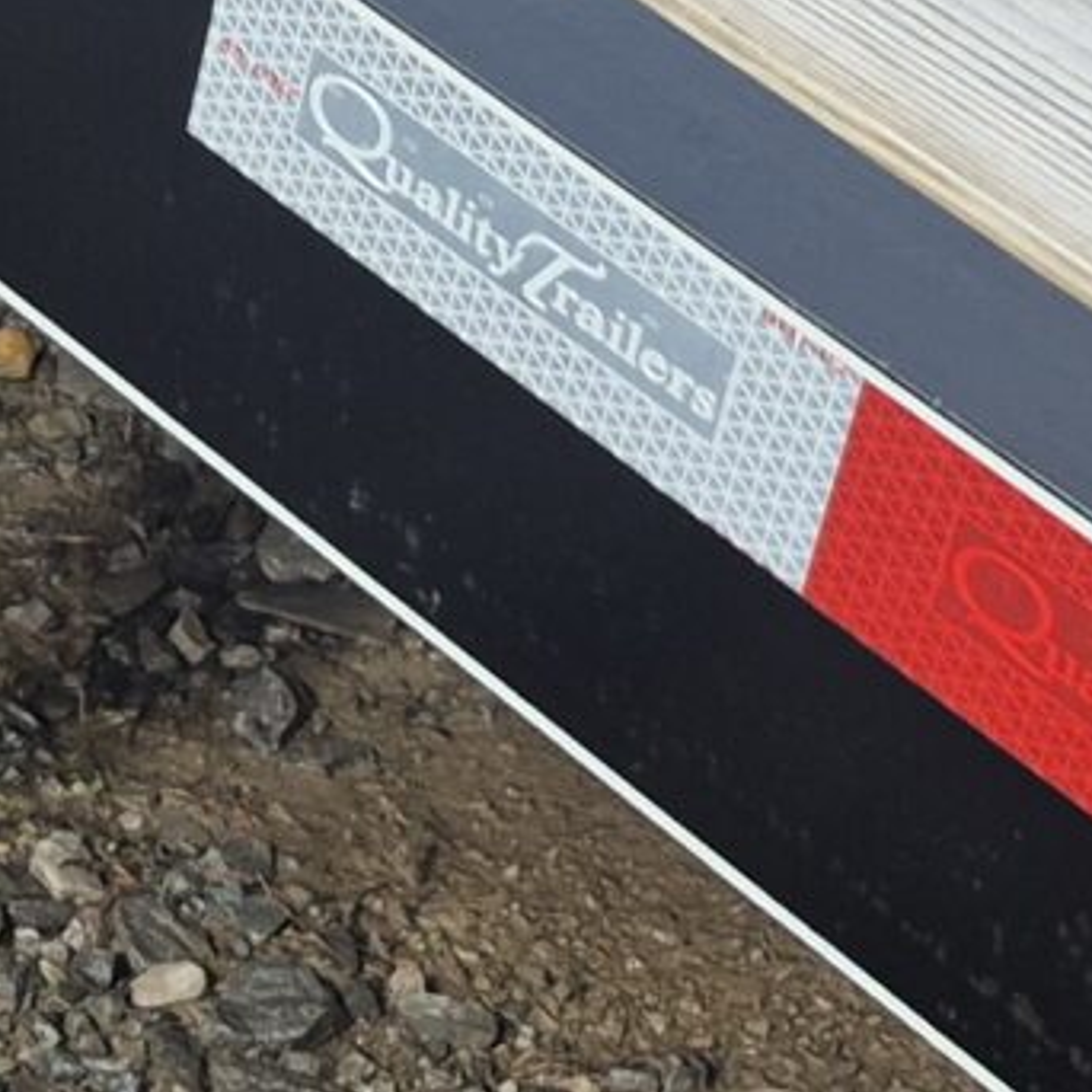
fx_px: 5425
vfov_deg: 10.8
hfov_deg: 11.2
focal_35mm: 152
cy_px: -846
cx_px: -361
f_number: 1.8
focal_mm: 5.4
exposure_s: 1/1256
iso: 25
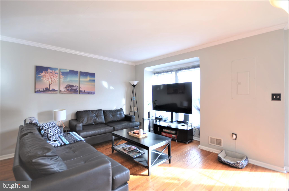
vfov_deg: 77.1
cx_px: 144
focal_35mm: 15
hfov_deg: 100.5
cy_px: 96
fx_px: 120
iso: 100
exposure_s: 1/5
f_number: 4
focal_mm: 10
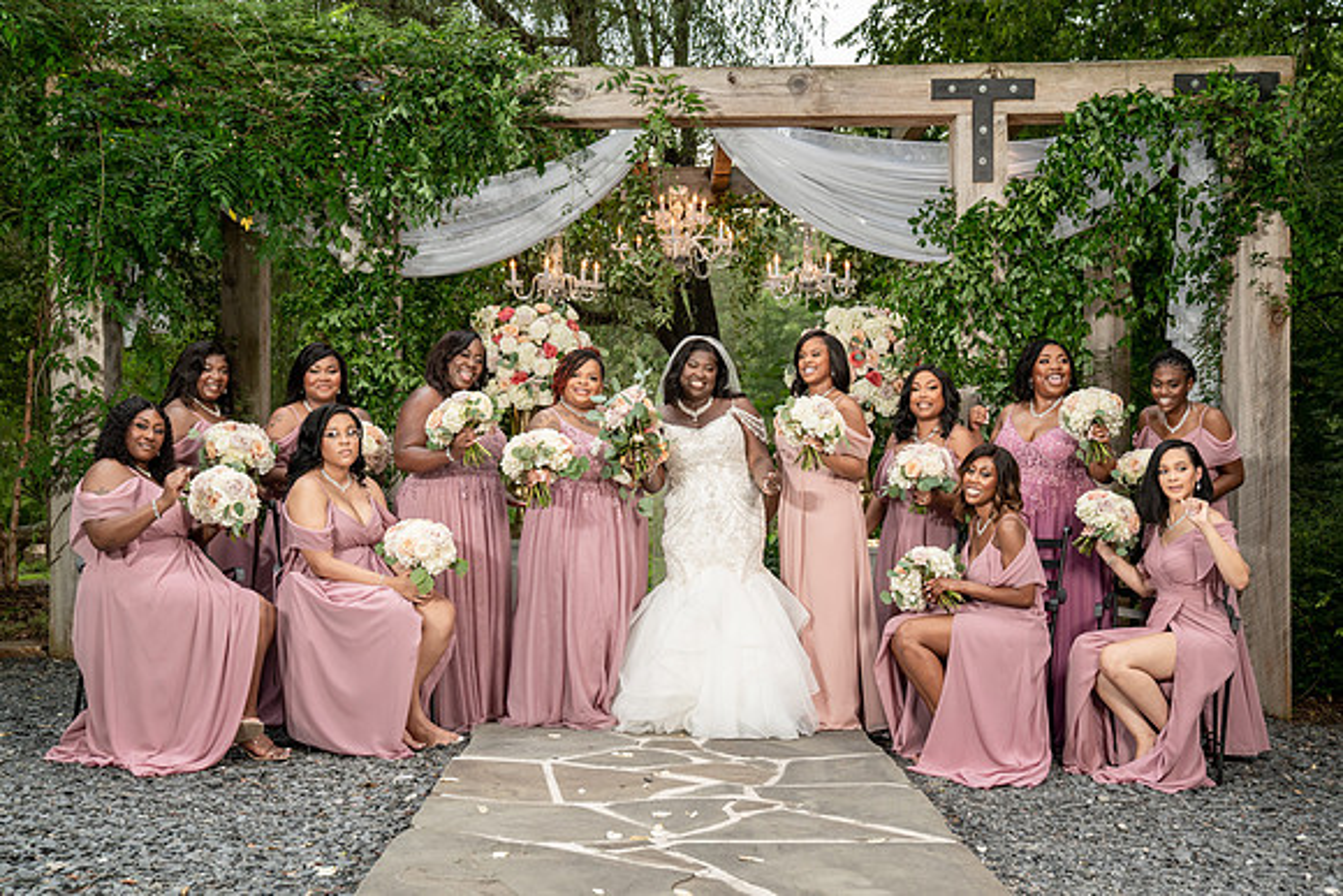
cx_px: 700
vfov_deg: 32.0
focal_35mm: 42
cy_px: 465
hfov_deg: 46.5
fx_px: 1563
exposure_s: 1/200
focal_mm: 40
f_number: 4
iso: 640
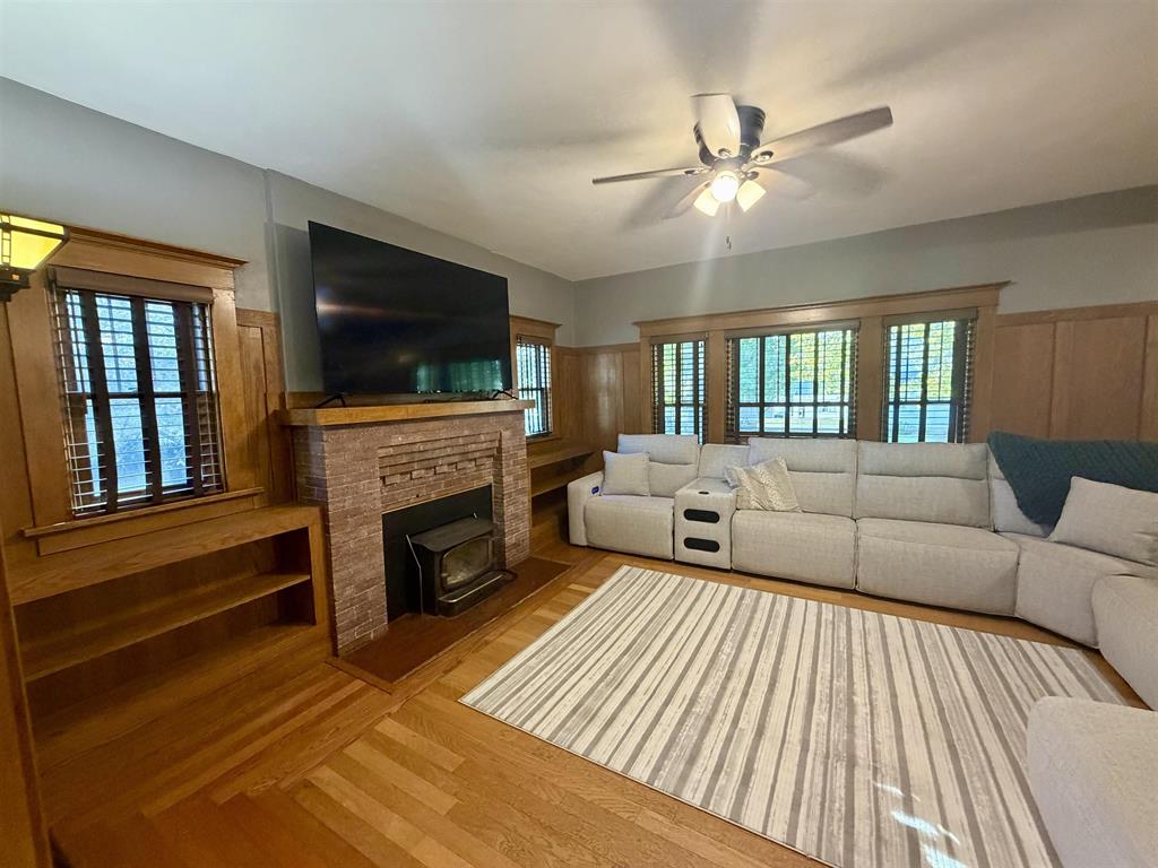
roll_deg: +2.0
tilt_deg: -6.4
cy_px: 434
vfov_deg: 85.7
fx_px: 468
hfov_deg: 102.1
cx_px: 579
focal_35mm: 14
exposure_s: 1/60
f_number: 2.2
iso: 500
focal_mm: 2.22
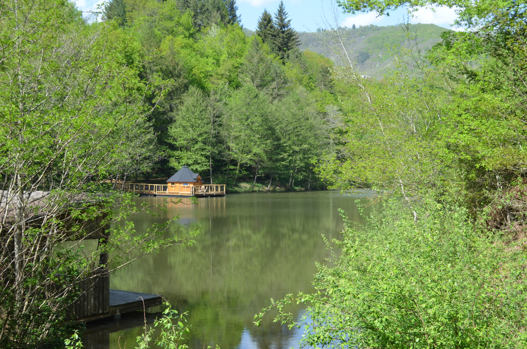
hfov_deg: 37.9
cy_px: 174
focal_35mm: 52
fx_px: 767
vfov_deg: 25.6
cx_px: 264
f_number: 8
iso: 200
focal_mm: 35
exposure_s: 1/250
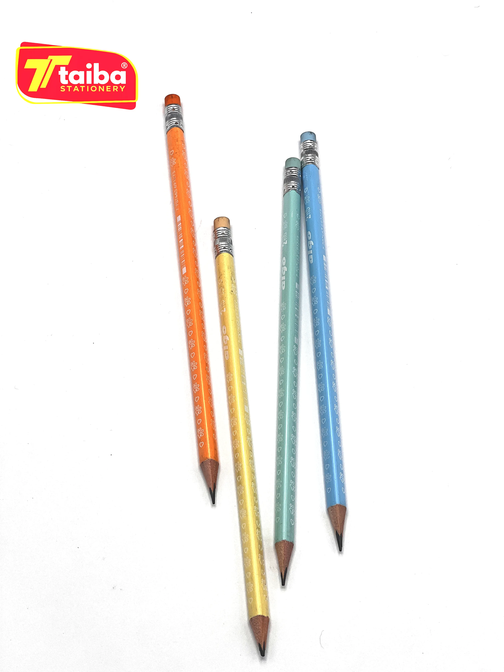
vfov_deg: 25.3
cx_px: 252
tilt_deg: -64.6
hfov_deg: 19.1
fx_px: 1495
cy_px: 336
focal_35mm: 77
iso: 32
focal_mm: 9
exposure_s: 1/321
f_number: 2.8
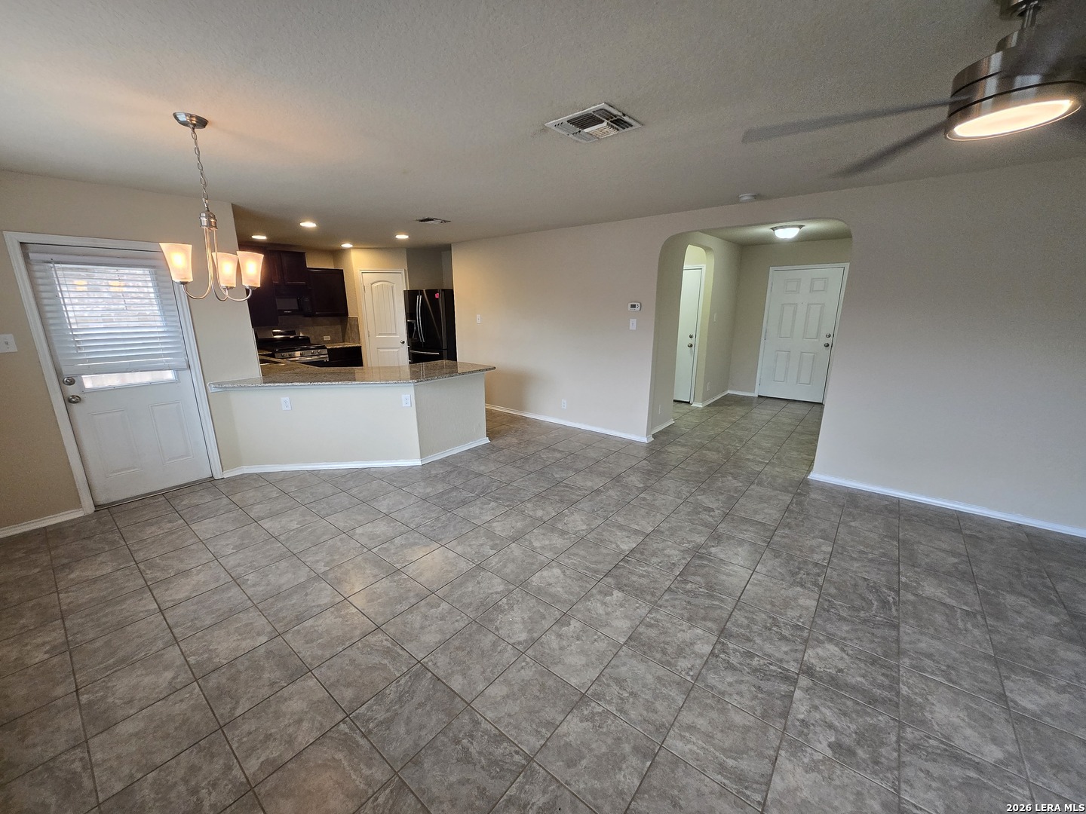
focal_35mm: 13
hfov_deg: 106.2
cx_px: 543
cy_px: 407
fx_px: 408
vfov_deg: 89.9
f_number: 2.2
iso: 200
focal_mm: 1.7
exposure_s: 1/60
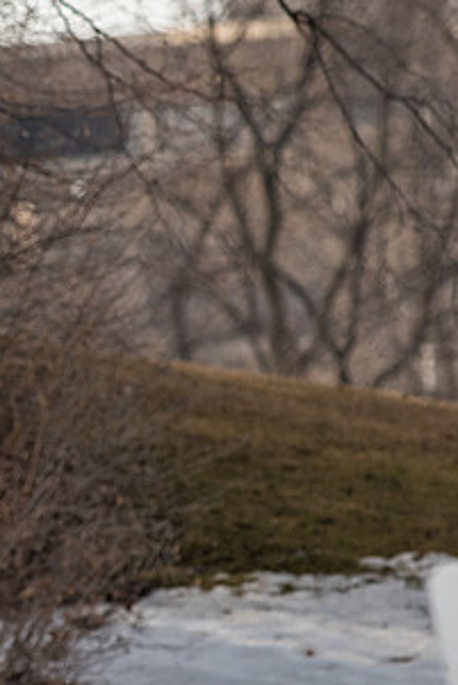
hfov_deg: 1.4
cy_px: 484
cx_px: -142
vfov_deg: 2.0
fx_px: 19346
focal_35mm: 1015
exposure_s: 1/2000
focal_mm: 300
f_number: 7.1
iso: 400
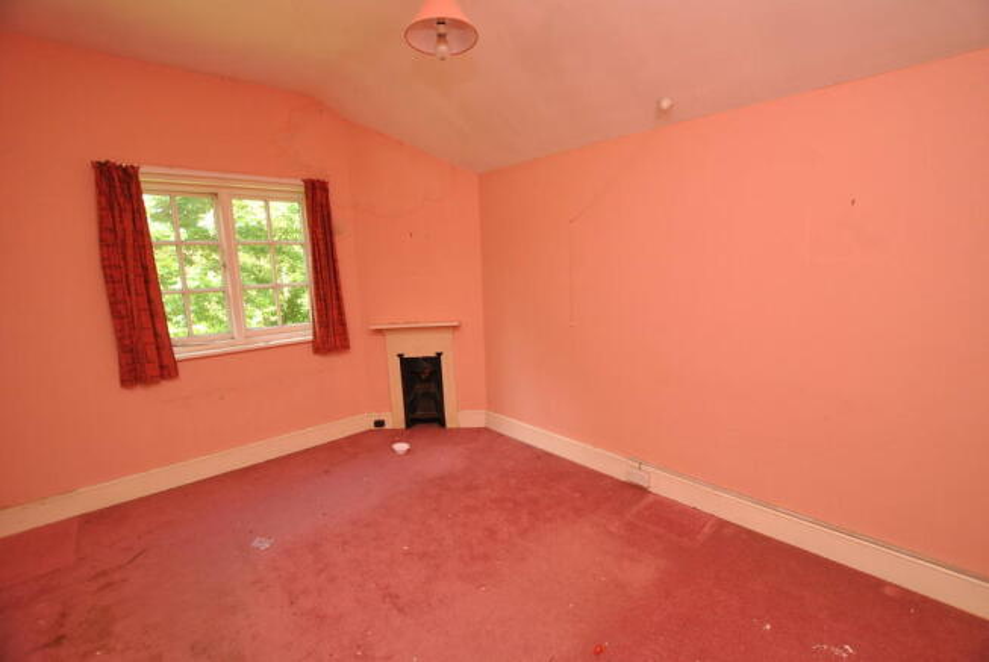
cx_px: 494
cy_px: 331
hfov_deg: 100.3
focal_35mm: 15
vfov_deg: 77.5
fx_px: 413
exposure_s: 1/60
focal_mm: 10
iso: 200
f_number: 4
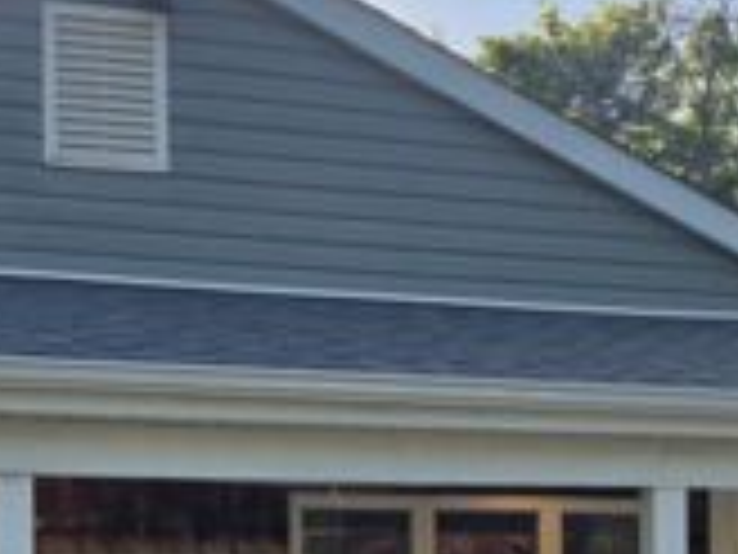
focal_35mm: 90
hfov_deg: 21.8
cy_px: 613
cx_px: 396
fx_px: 1919
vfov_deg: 15.9
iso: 80
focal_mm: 5.4
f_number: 1.8
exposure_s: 1/4365
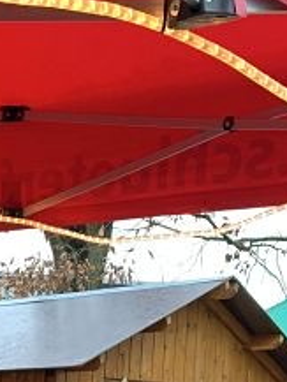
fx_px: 1060
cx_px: -188
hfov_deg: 14.1
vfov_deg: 17.8
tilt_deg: -4.4
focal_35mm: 96
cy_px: 609
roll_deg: +2.0
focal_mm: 4.25
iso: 160
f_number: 1.8
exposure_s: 1/50
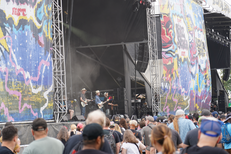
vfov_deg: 13.0
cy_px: 77
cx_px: 116
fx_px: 674
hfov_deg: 19.5
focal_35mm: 105
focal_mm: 105
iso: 100
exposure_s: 1/125
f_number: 4
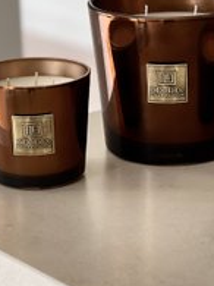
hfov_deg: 9.4
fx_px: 1304
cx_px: 157
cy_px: 101
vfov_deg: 12.5
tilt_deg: -15.5
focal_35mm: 158
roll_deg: +1.8
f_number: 2.8
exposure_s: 1/86
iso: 250
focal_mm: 9
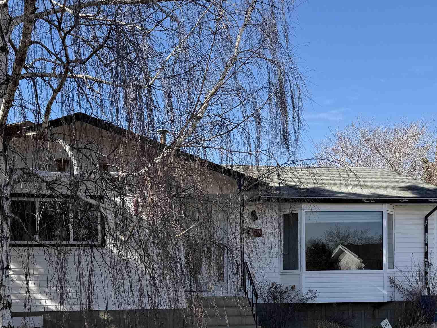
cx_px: 230
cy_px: 276
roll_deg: +1.3
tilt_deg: +0.0
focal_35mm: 48
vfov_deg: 29.4
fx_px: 606
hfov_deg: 39.6
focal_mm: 6.76
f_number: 1.78
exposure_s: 1/4673
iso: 80
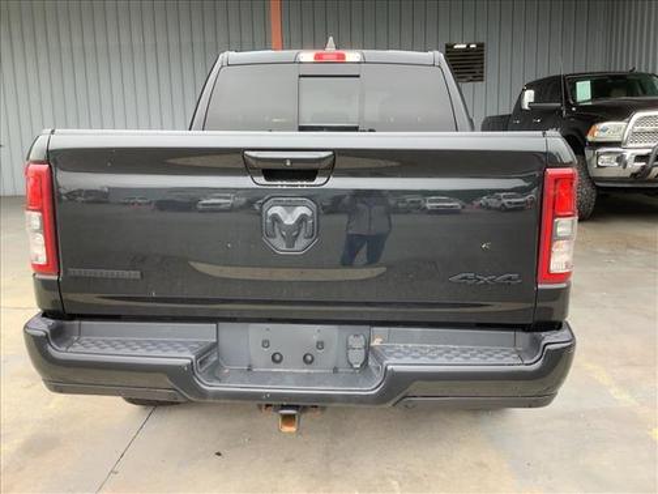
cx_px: 329
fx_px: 589
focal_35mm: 31
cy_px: 247
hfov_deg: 58.4
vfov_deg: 45.4
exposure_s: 1/120
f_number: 2.4
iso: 64
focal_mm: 3.3
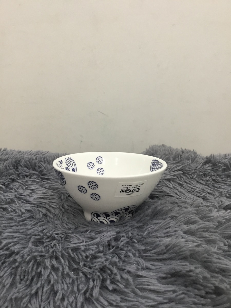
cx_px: 116
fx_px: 276
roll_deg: +0.5
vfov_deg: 58.4
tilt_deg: -13.6
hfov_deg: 45.4
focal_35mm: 31
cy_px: 154
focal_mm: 3.3
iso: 64
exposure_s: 1/33
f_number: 2.4
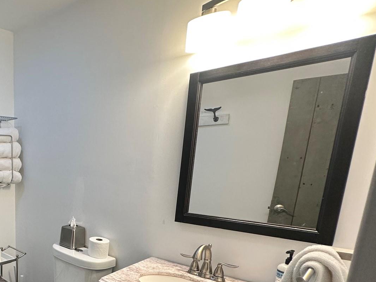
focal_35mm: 27
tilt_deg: -11.7
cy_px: 220
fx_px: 293
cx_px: 22
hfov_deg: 54.7
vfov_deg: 48.8
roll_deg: +0.1
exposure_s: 1/120
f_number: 2.2
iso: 200
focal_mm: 2.22
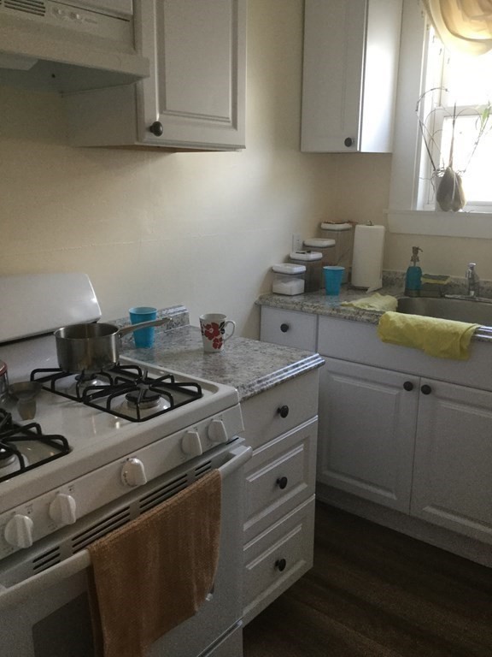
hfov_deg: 45.4
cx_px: 246
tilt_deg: -16.4
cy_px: 328
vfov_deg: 58.4
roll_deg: +0.1
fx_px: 587
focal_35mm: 31
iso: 100
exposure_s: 1/30
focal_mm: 3.3
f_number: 2.4
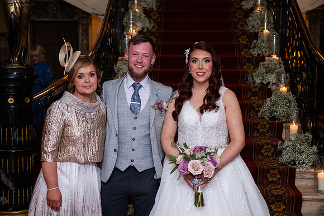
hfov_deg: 33.4
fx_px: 540
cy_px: 108
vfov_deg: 22.6
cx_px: 162
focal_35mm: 60
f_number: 3.5
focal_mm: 60
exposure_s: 1/160
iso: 800
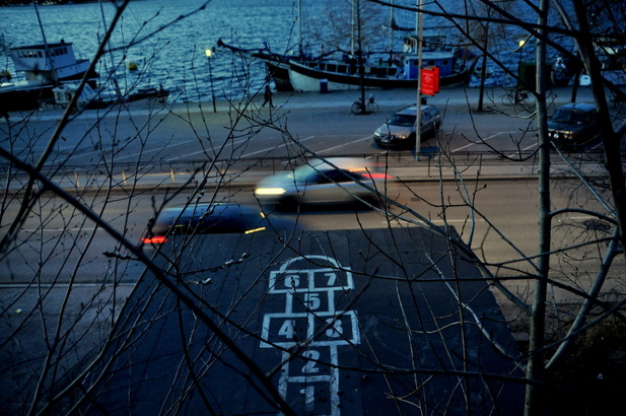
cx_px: 324
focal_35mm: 28
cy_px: 209
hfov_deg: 65.5
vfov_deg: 46.3
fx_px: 486
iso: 800
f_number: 3.5
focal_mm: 18
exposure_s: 1/20
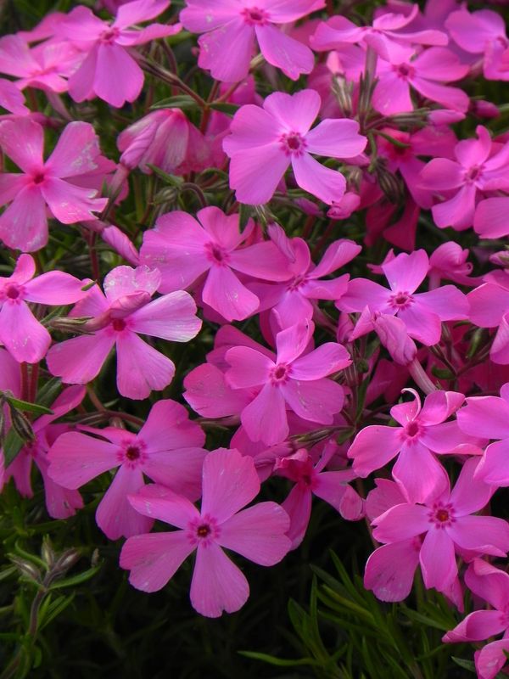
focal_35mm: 377
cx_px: 254
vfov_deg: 5.3
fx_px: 7391
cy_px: 340
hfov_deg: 3.9
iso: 160
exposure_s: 1/200
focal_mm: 67.2
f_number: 5
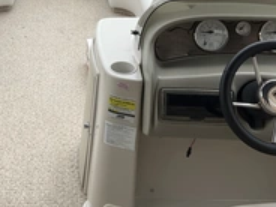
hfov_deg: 30.2
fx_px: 502
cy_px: 40
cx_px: 69
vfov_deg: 22.9
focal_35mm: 63
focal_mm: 3
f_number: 1.8
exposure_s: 1/1730
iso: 25
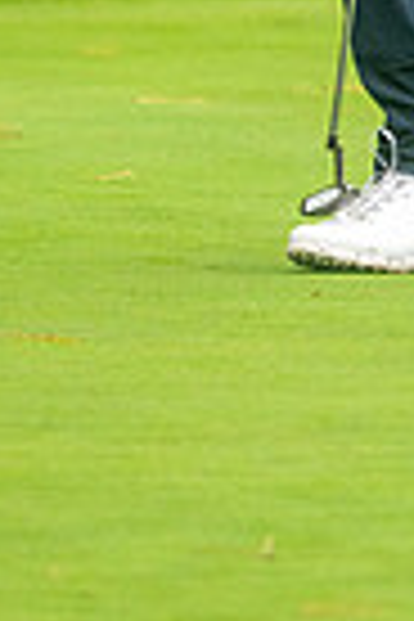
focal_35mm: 1468
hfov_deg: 0.9
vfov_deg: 1.4
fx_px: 25321
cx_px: 518
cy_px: -378
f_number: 4
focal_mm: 300
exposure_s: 1/1250
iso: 800
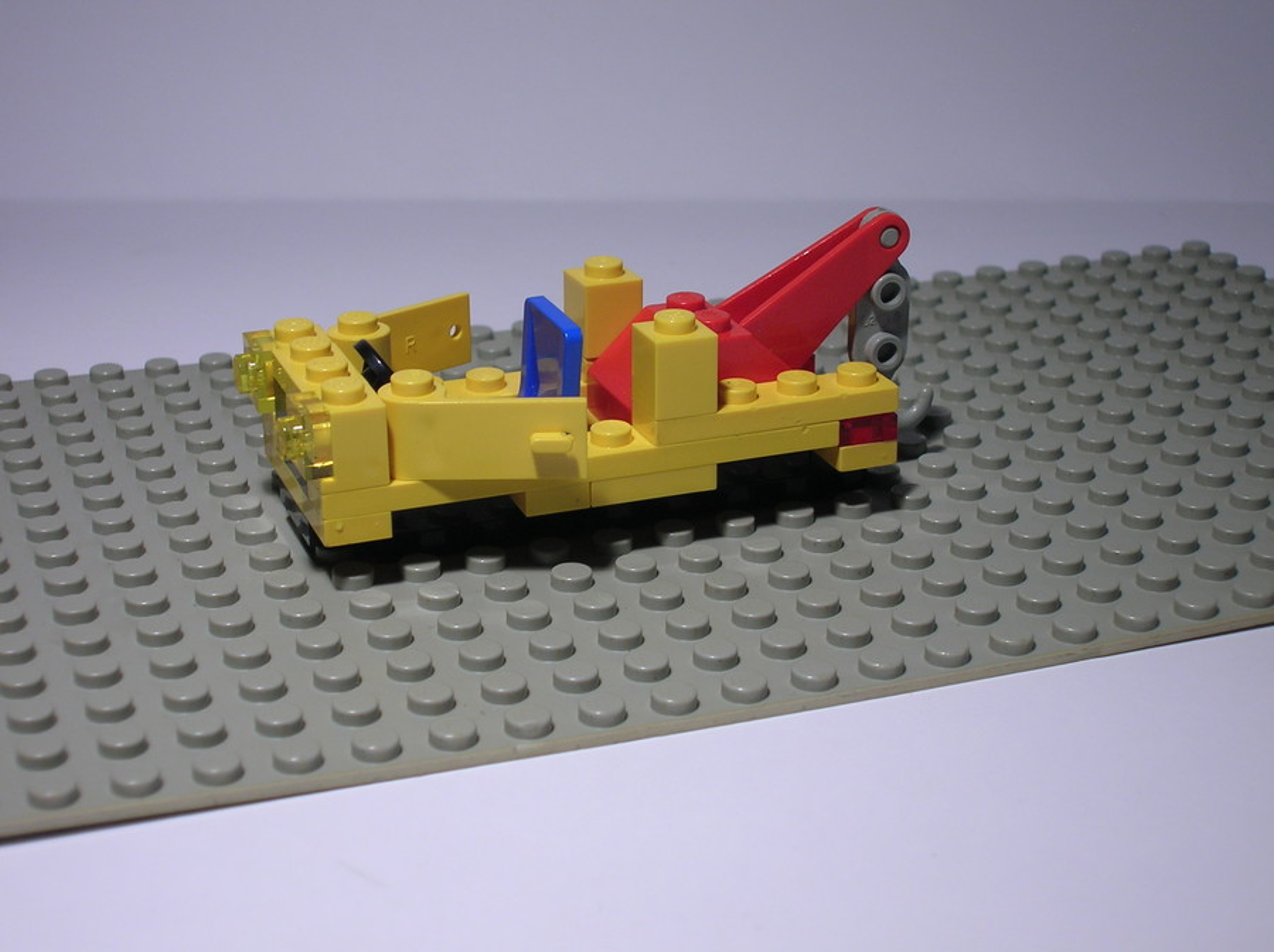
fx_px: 2316
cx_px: 637
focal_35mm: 63
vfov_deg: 23.2
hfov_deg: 30.8
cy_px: 476
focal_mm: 10.4
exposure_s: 1/22
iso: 50
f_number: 3.6
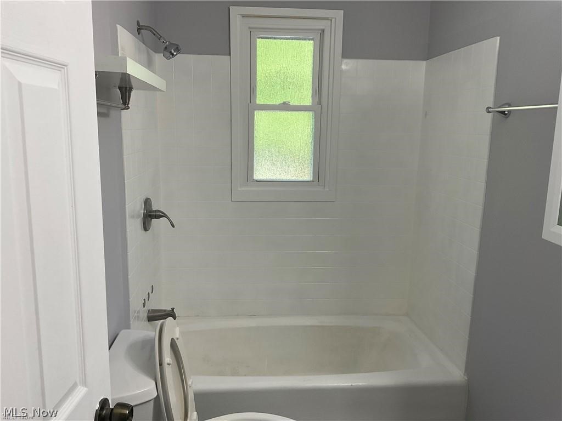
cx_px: 281
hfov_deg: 61.7
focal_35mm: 29
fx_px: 471
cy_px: 210
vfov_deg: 48.2
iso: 40
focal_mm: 3
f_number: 1.8
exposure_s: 1/100
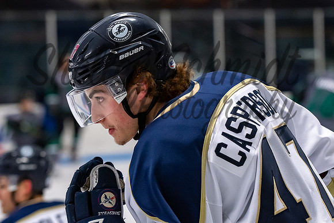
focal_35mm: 215
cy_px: 86
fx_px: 1998
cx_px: 140
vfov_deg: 6.4
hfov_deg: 9.6
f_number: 3.5
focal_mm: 116
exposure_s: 1/800
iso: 2000
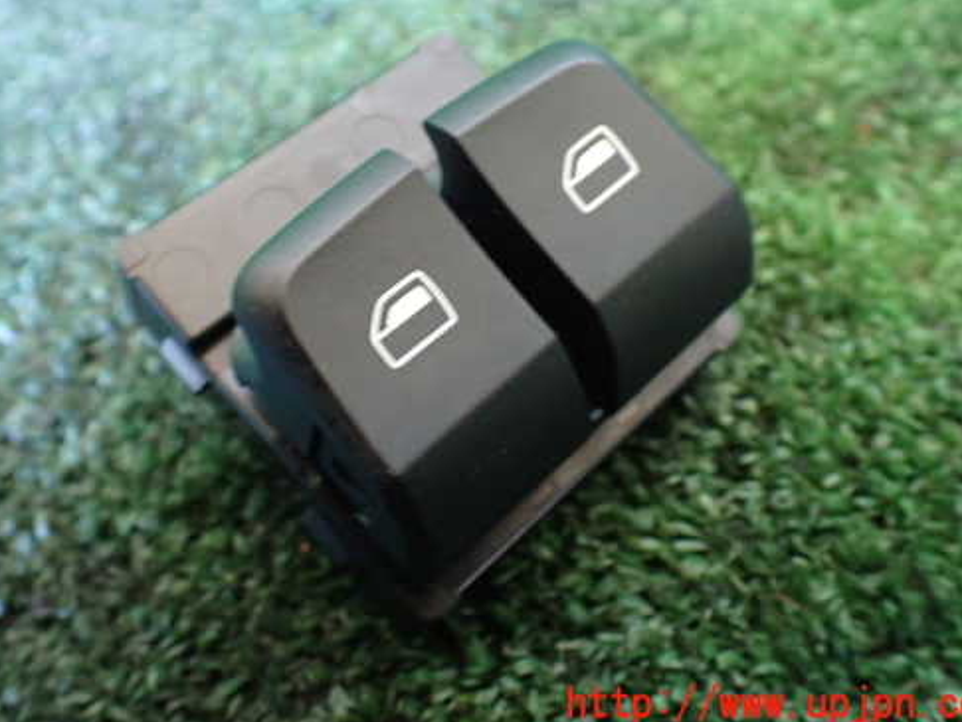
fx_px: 1029
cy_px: 285
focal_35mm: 37
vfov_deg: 38.5
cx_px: 420
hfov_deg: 50.0
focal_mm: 5.4
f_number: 2.3
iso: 800
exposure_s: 1/30
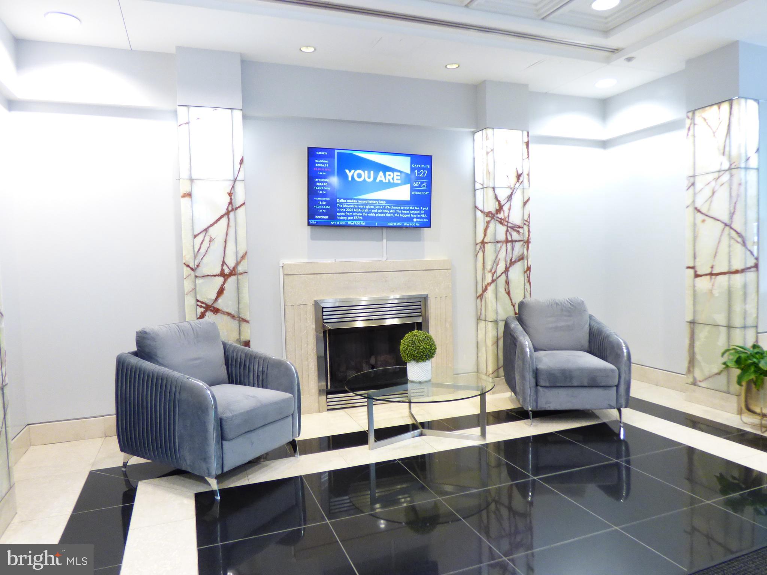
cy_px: 288
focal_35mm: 23
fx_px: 510
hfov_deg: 73.9
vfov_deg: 58.9
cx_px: 384
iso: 400
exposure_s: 1/10
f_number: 3
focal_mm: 4.11
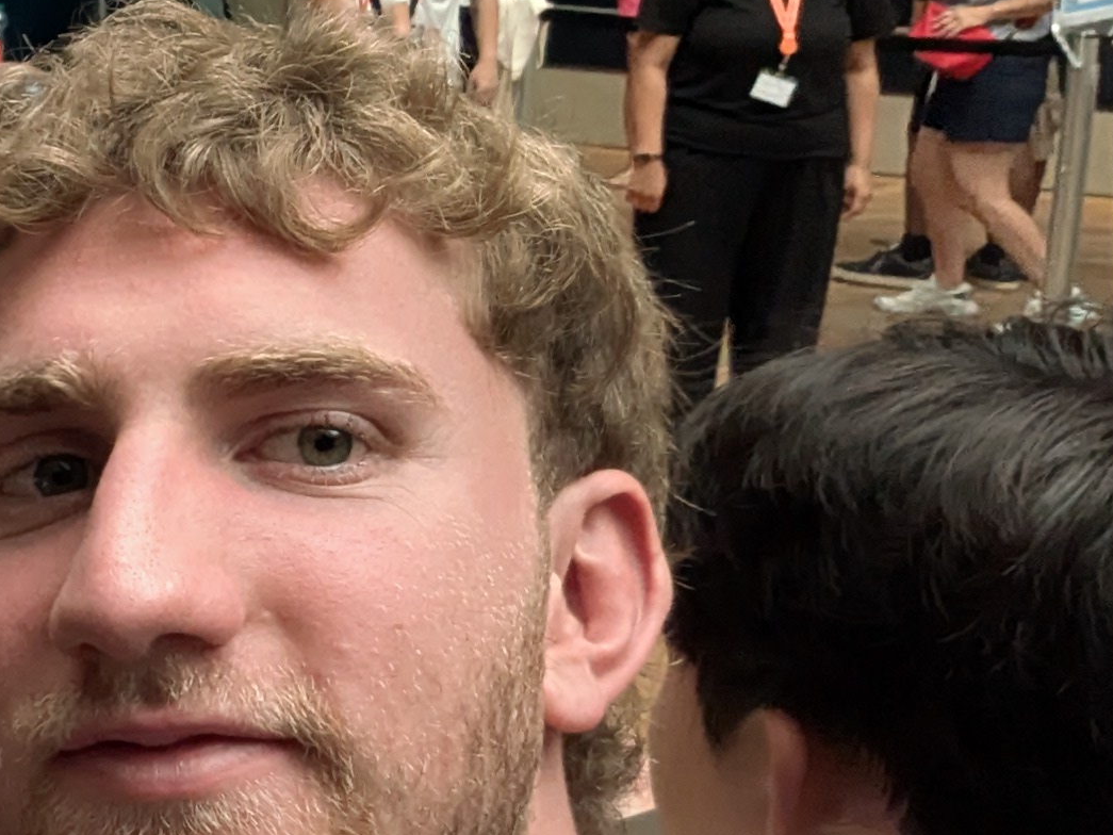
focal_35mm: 81
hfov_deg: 18.8
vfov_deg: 18.2
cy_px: 301
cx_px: -873
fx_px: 2605
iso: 202
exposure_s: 1/120
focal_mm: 2.74
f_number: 2.2
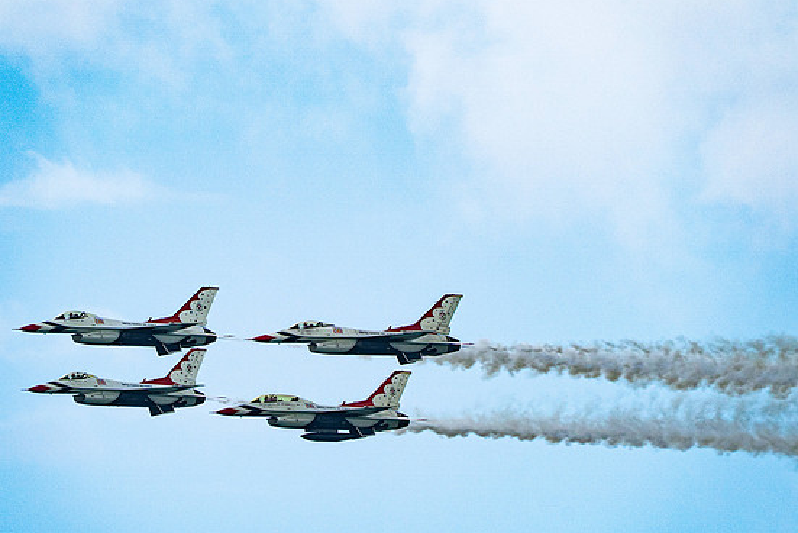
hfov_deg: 3.0
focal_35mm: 695
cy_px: 290
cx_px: 384
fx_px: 15413
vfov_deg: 2.0
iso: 640
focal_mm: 400
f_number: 9
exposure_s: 1/1250
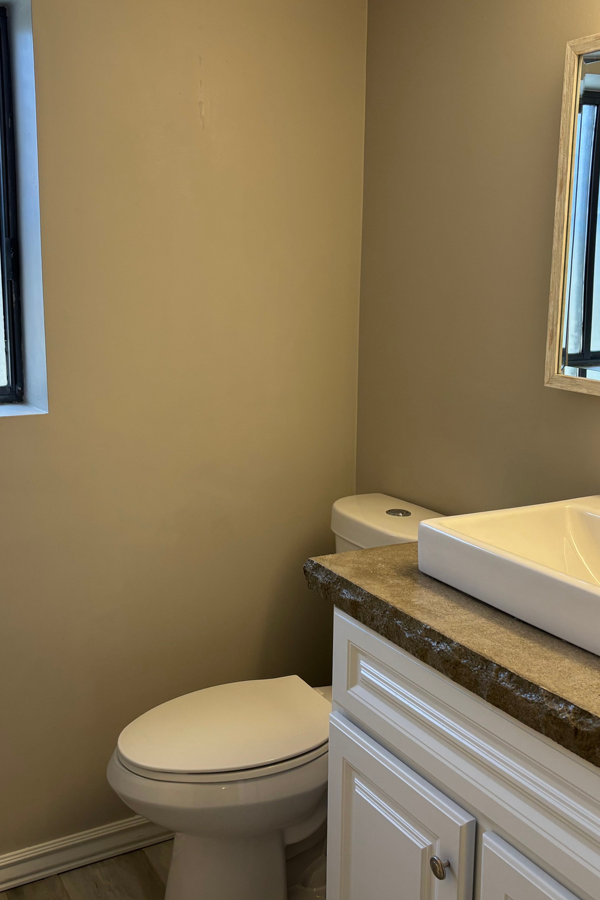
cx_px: 320
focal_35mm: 37
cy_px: 446
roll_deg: -0.5
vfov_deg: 51.9
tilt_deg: -9.7
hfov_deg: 35.9
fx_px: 925
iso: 100
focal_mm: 5.96
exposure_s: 1/120
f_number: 1.6
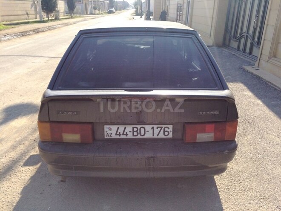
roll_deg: -0.8
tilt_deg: -20.5
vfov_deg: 48.2
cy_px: 106
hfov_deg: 61.7
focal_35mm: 29
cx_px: 140
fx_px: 235
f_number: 2.2
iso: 32
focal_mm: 4.15
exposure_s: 1/805
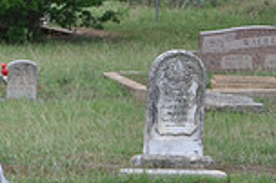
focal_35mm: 275
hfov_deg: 7.3
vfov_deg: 4.9
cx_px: -187
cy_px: 298
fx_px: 2106
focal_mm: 48
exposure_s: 1/160
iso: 200
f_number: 6.3
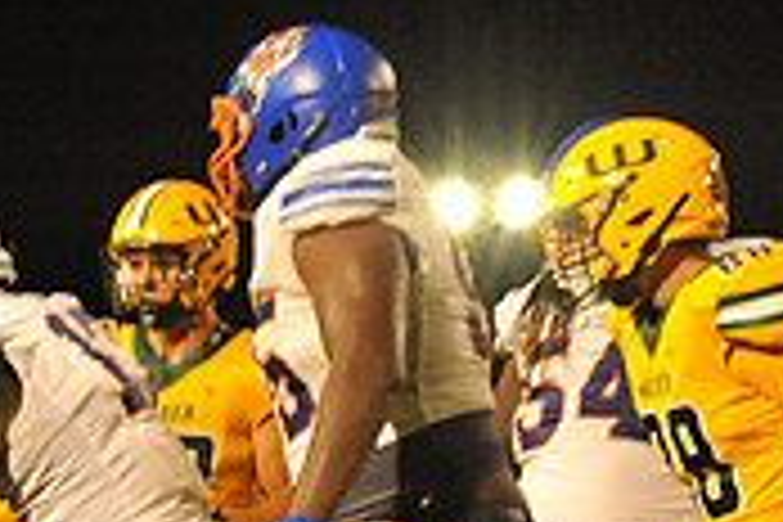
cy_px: 414
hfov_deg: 3.1
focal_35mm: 666
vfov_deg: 2.1
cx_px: -504
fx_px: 14484
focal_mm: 200
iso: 6400
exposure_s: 1/200
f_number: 5.6
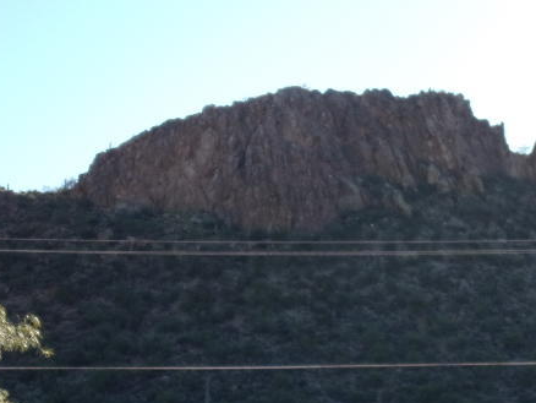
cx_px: 360
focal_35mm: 111
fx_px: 1720
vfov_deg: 13.3
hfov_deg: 17.7
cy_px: 244
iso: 80
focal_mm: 13.6
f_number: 4.7
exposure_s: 1/250
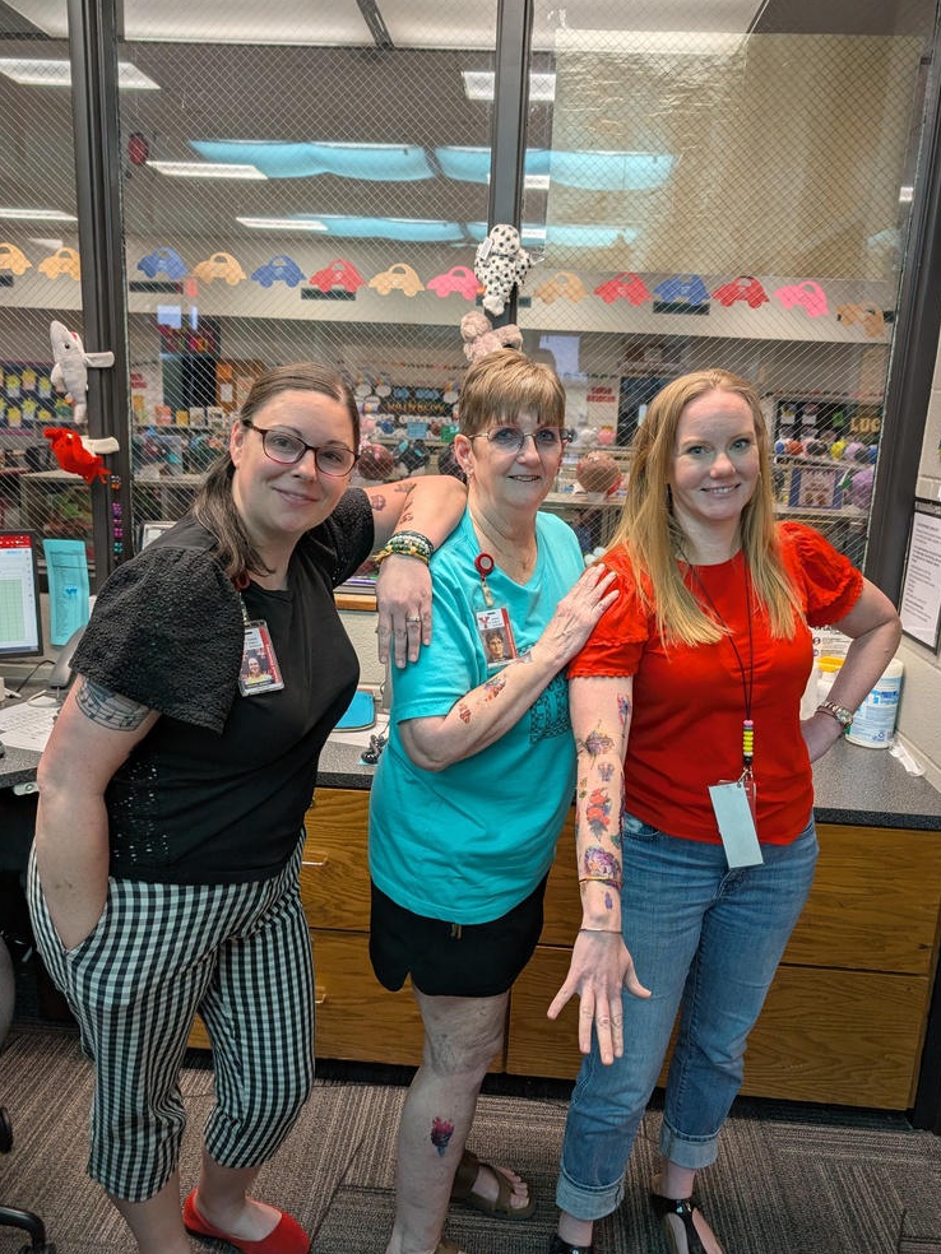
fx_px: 906
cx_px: 488
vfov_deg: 69.4
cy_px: 607
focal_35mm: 25
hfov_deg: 54.9
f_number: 1.68
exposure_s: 1/120
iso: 38
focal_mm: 6.9
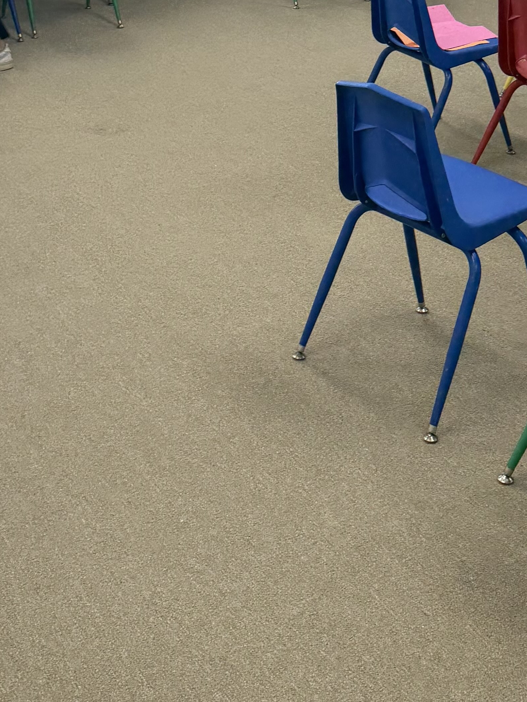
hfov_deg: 22.6
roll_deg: -0.6
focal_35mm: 65
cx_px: 273
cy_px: -9
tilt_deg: -14.3
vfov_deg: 27.9
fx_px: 1319
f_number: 1.78
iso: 200
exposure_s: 1/216
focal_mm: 6.76
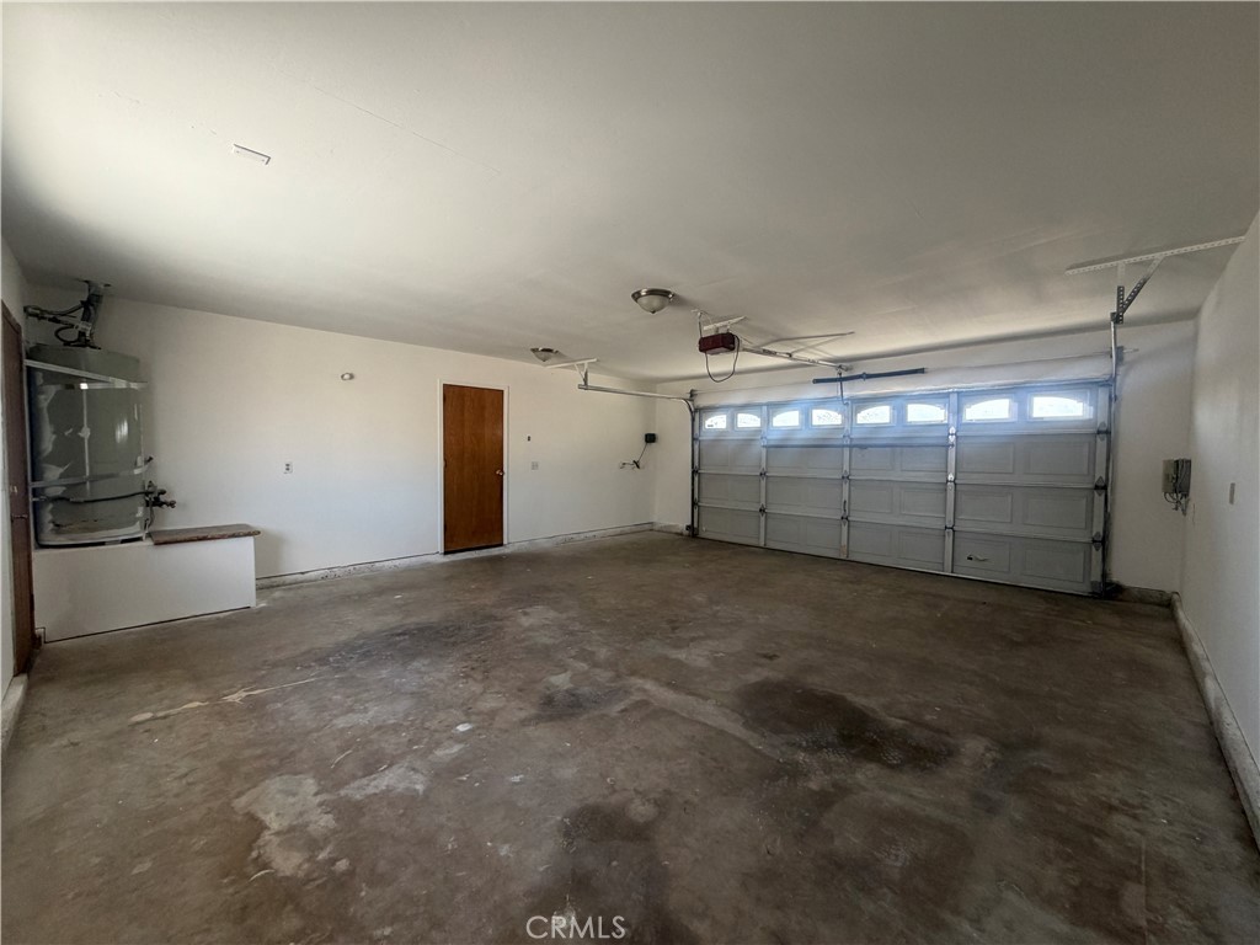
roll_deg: -0.1
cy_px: 472
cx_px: 630
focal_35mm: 14
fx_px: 510
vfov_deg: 85.7
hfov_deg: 102.1
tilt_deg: -2.1
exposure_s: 1/121
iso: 200
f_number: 2.2
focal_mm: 2.22
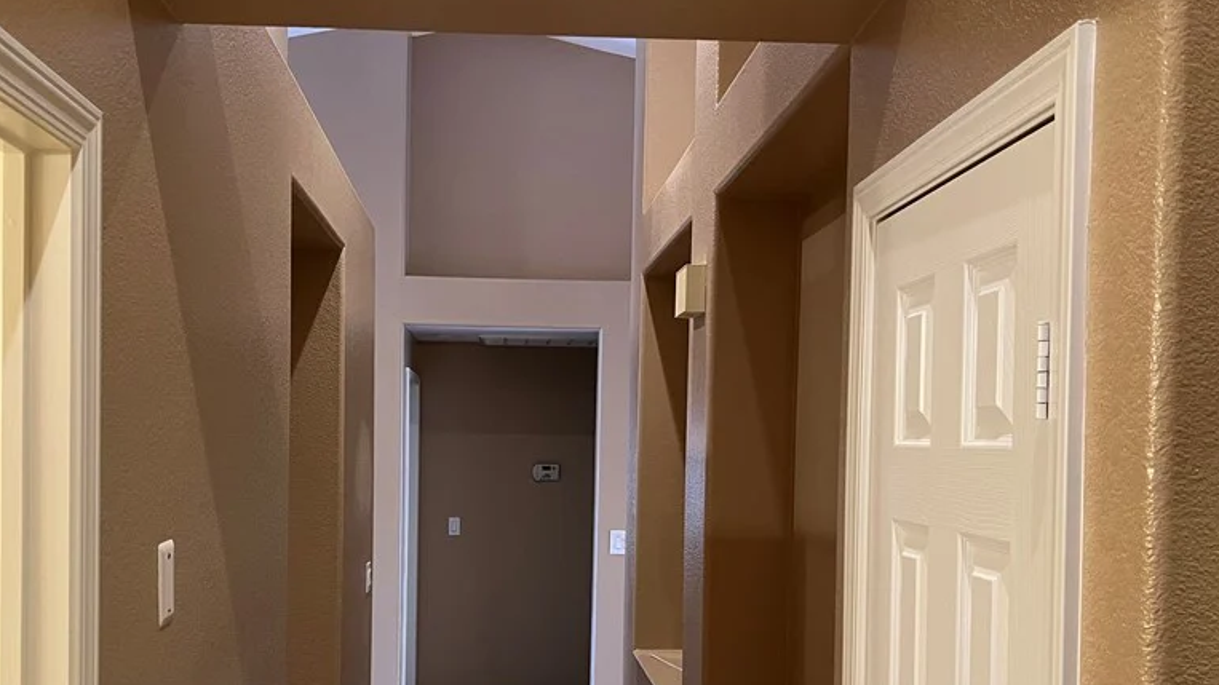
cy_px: 465
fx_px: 1228
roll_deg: -1.2
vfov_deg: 30.9
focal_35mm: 38
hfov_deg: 52.6
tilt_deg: -1.6
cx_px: 521
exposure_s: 1/60
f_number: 1.5
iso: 160
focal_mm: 5.7
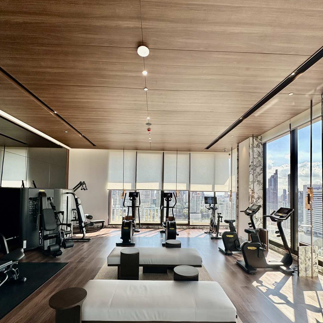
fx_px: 179
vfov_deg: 83.3
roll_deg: -1.8
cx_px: 159
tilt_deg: +3.4
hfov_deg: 84.0
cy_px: 187
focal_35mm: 17
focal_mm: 2.22
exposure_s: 1/376
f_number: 2.2
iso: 40
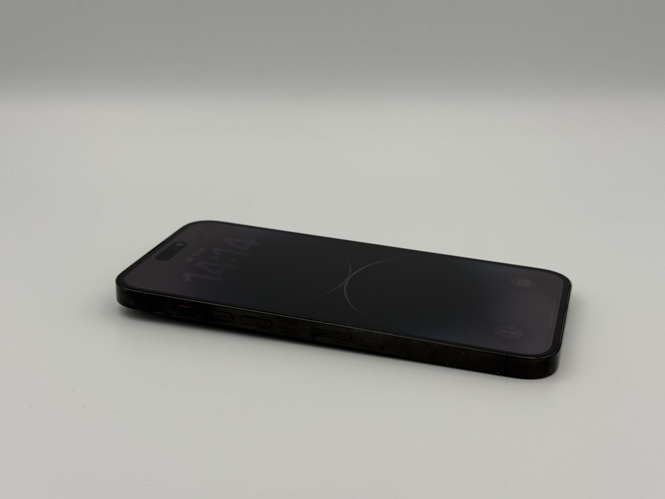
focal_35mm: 48
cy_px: 250
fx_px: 922
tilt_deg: -20.2
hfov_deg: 39.7
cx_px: 332
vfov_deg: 30.3
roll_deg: -0.8
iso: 64
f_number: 1.78
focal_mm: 6.76
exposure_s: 1/1133
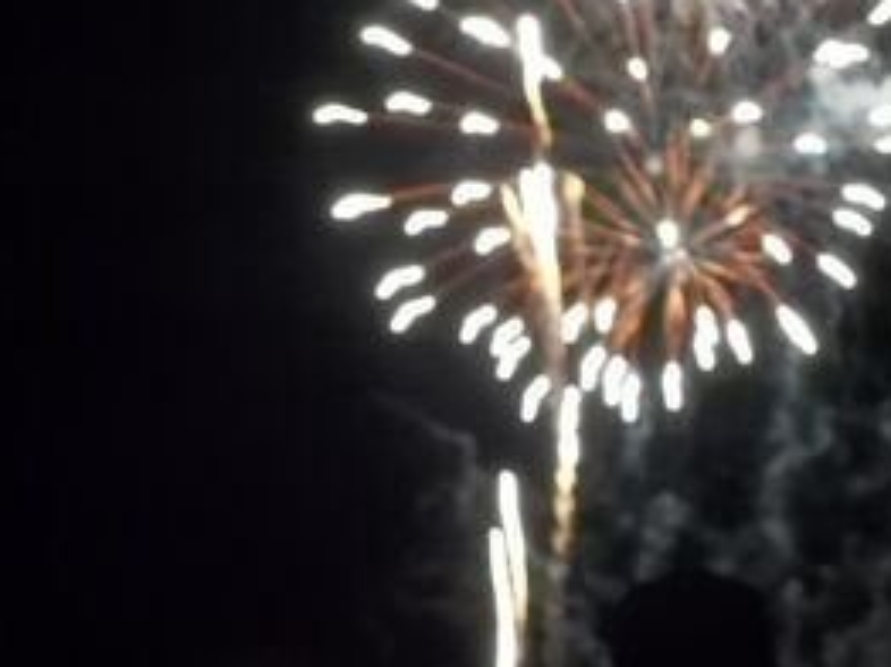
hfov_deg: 12.0
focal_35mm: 165
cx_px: 503
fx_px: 4243
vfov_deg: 9.0
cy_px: 313
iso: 400
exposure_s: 1/8
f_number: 5
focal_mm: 19.6
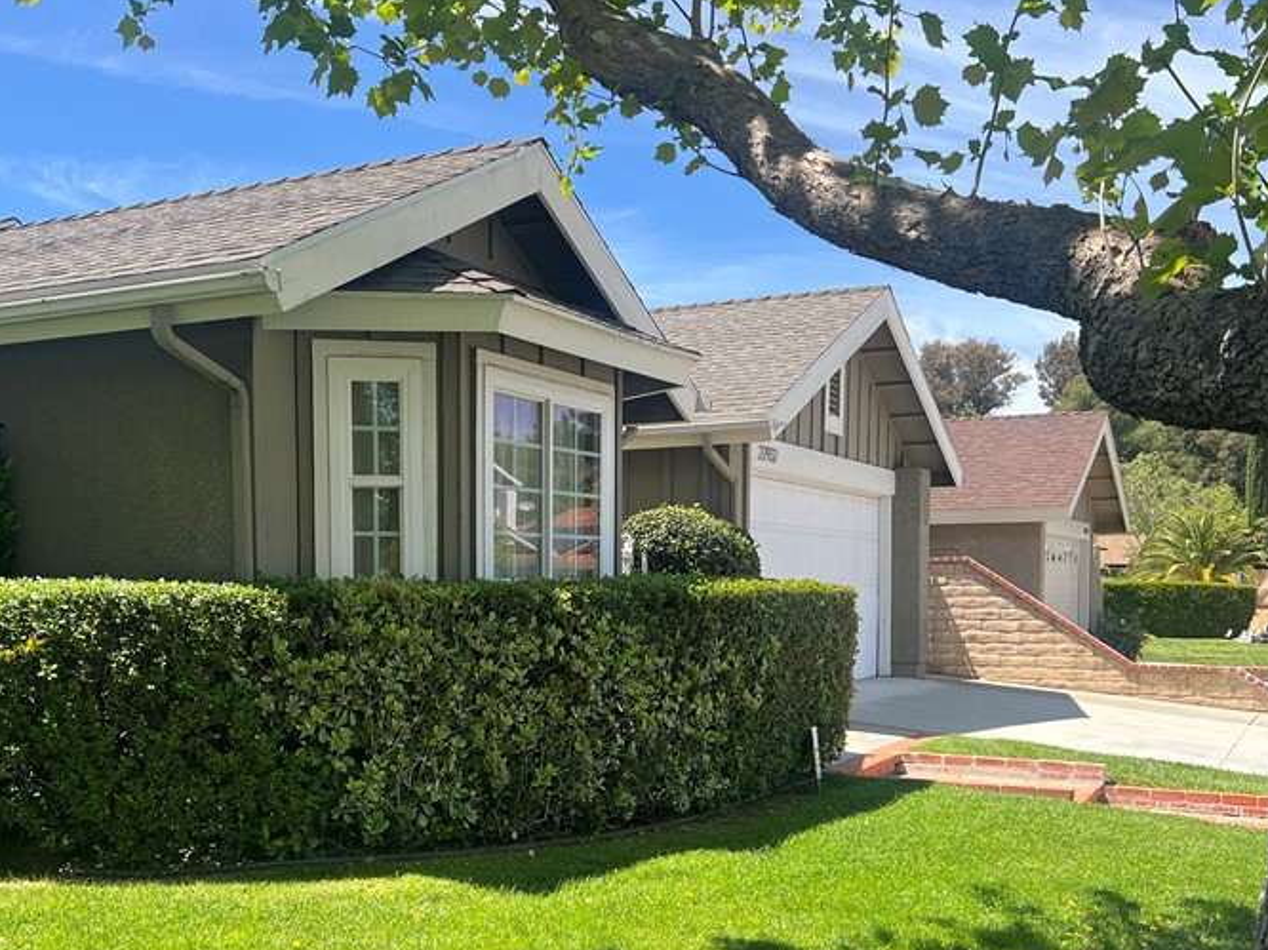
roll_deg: -0.6
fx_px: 1465
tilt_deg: -1.4
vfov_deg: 35.6
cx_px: 514
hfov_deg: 46.6
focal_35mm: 40
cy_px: 634
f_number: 1.5
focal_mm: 5.7
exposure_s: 1/1808
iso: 50
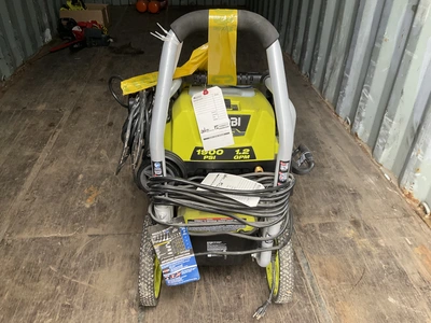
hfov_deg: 61.7
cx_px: 216
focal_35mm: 29
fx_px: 361
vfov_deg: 48.2
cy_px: 162
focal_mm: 3
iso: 64
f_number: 1.8
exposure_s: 1/122
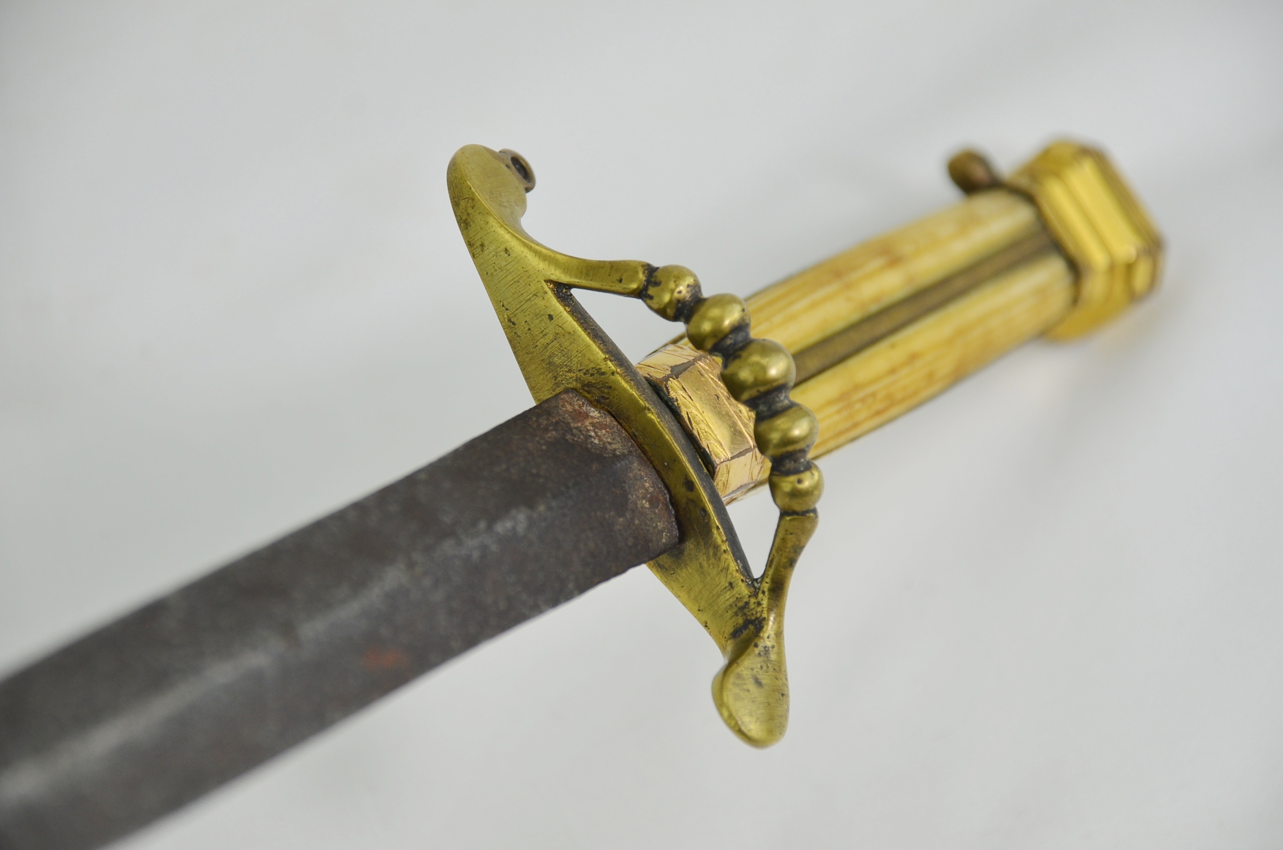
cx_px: 642
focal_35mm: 150
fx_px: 5335
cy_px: 425
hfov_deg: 13.7
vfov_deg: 9.1
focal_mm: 100
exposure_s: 1/250
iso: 450
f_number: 5.6
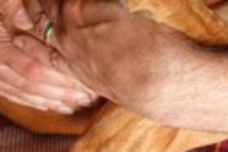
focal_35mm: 119
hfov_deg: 17.0
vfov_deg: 11.2
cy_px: -62
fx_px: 754
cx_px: 203
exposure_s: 1/100
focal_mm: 9
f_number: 2.8
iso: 400
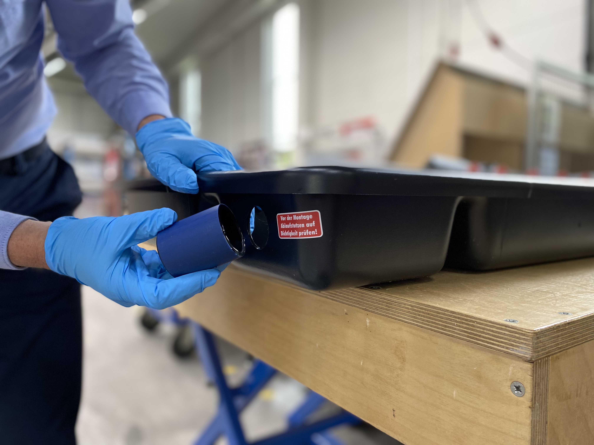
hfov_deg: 67.3
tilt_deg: -4.4
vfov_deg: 53.1
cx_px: 297
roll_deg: -0.6
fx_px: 446
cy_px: 222
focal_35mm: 26
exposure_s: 1/64
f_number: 1.8
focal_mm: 4.25
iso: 125
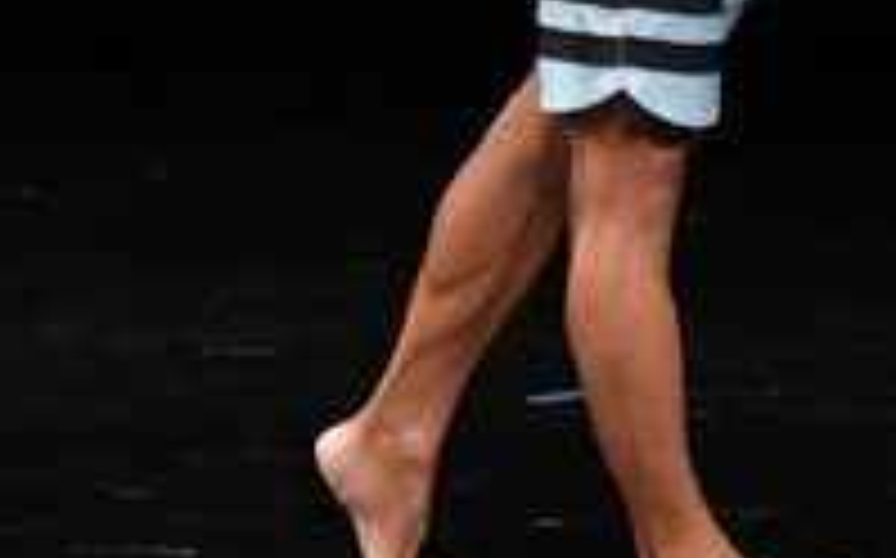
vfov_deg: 1.3
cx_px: -646
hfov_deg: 2.1
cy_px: -171
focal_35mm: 1014
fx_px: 24740
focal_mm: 170
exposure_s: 1/400
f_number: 5.6
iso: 3200
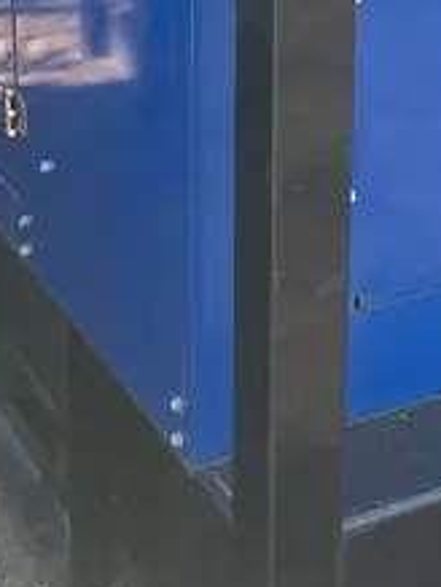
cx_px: 360
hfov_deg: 15.6
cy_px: -4
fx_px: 1594
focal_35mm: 94
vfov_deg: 20.2
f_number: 1.8
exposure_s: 1/398
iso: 32
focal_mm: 3.99
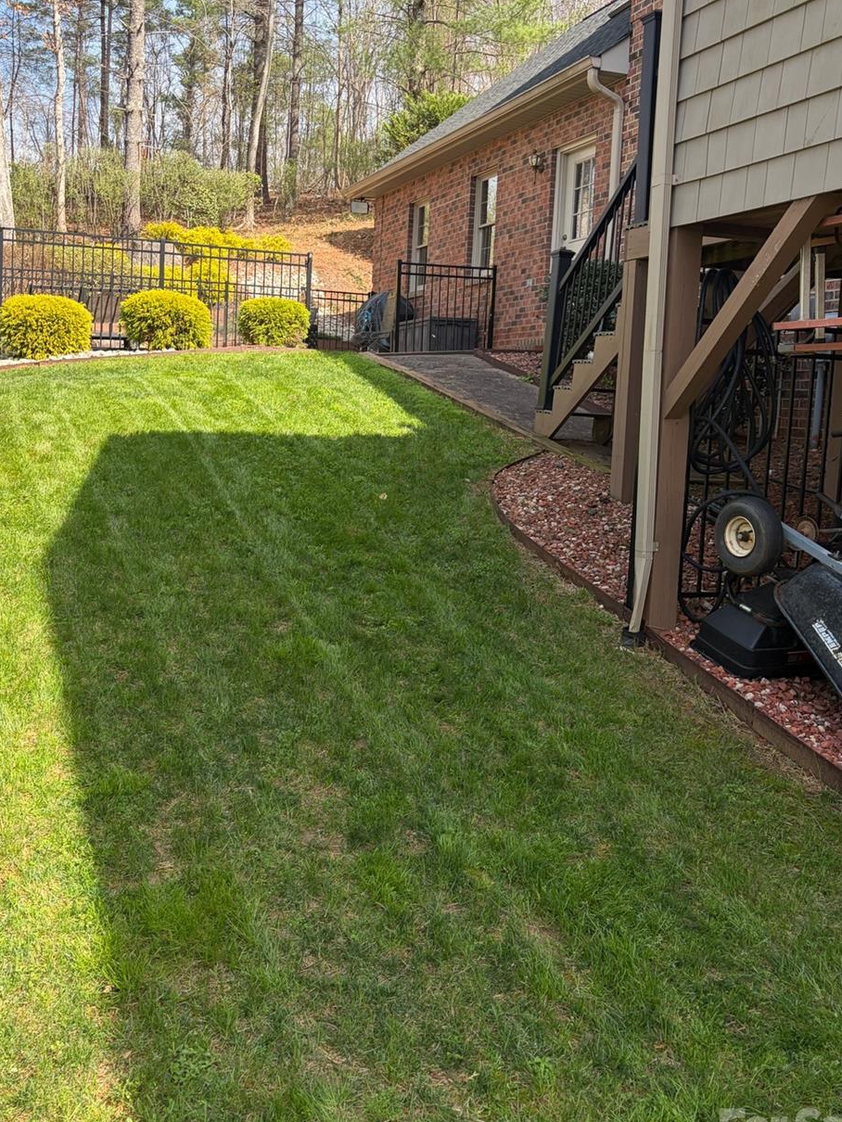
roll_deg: -2.3
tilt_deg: -3.2
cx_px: 351
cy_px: 499
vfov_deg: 55.2
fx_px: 1070
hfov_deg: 42.8
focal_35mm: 33
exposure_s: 1/791
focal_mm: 5.96
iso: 50
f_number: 1.6
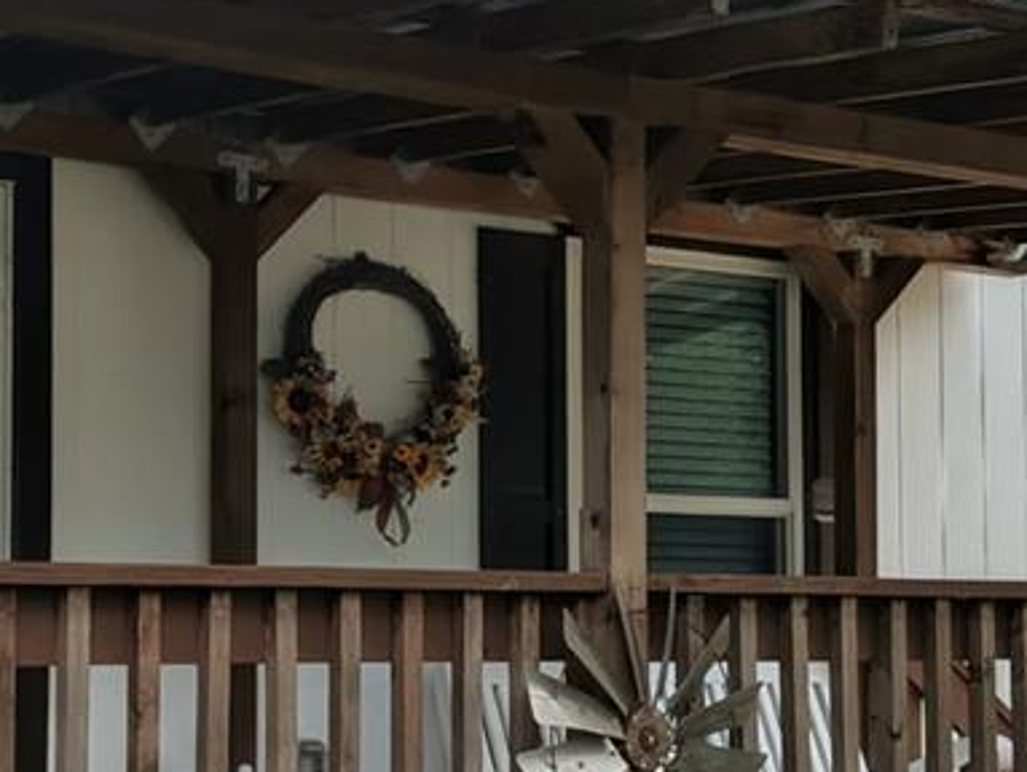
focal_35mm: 64
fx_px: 1901
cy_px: 608
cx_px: 424
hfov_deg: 30.2
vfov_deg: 22.7
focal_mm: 6.81
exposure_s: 1/2513
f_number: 1.85
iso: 47
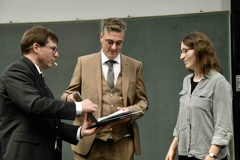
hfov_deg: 29.2
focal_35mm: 69
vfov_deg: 19.7
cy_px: 80
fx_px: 460
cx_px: 120
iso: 2000
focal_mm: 46
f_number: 4
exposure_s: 1/125
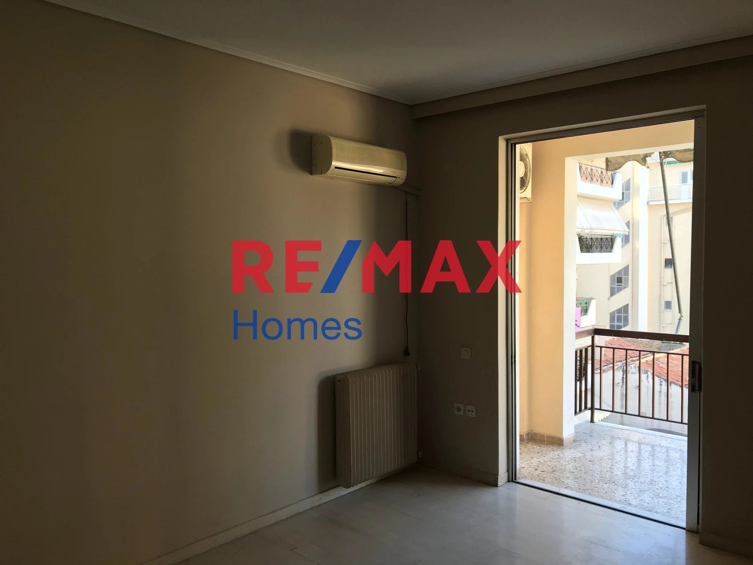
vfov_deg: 49.7
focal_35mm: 28
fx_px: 609
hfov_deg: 63.4
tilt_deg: -1.4
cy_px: 282
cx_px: 376
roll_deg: -0.1
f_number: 1.8
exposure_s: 1/100
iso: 32
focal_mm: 3.99
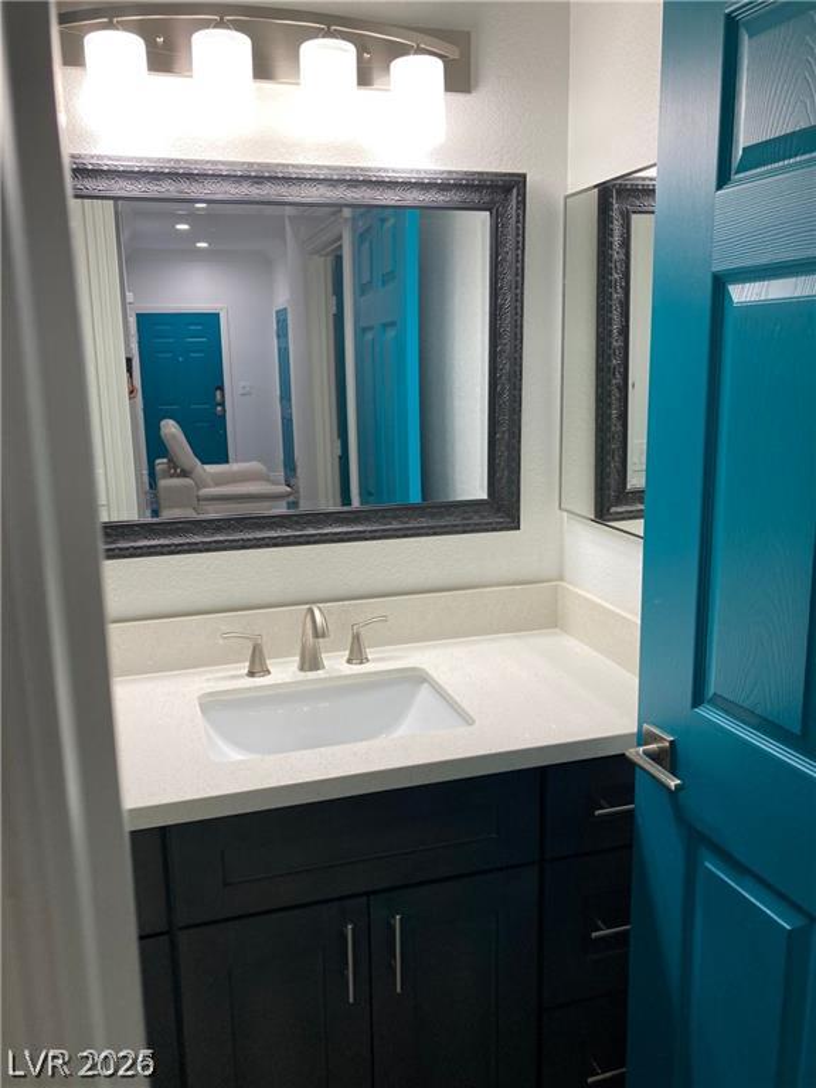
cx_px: 408
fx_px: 880
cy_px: 544
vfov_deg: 63.4
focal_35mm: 28
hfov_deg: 49.7
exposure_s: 1/60
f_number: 1.8
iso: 50
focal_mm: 3.99
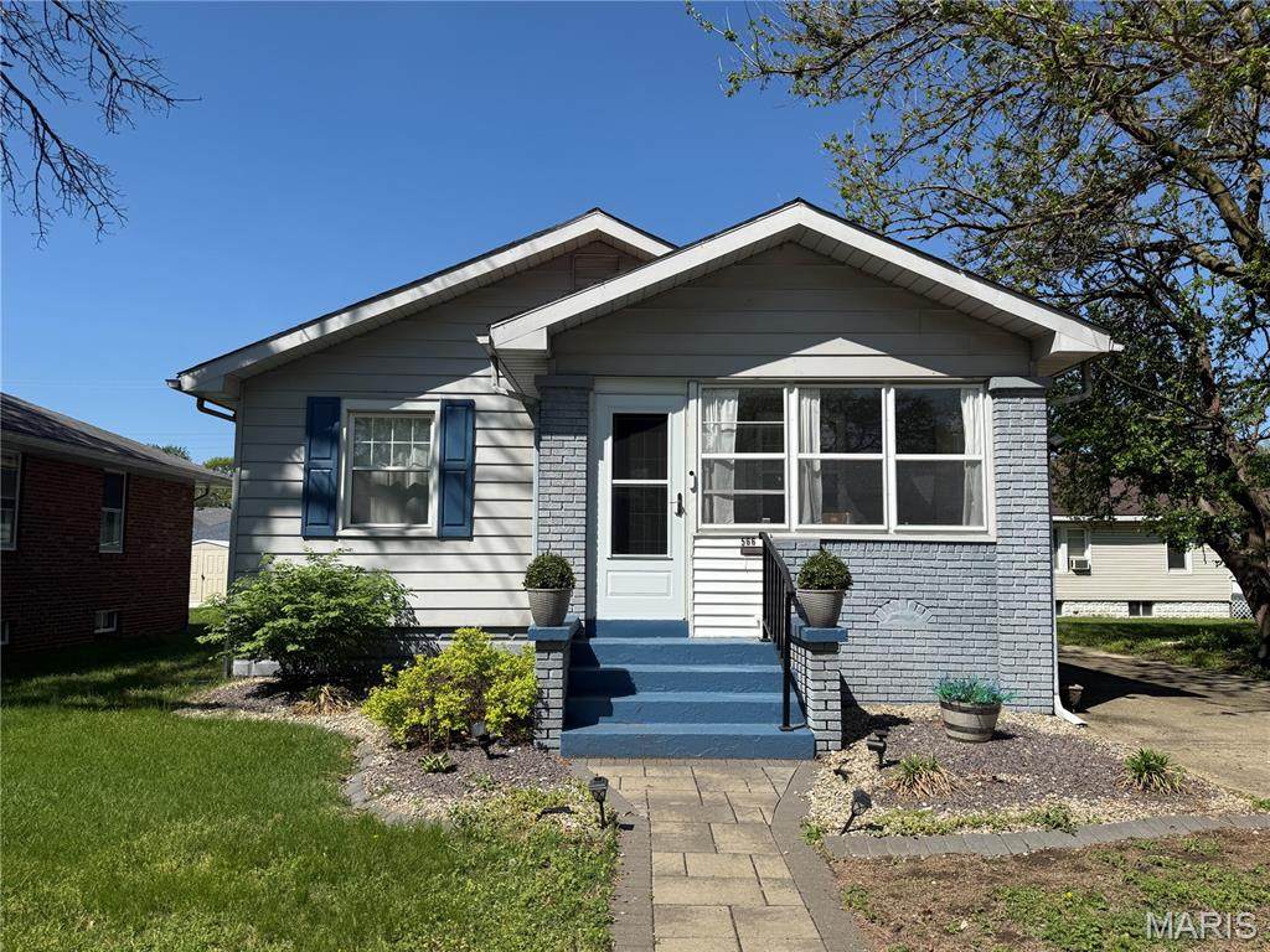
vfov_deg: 56.8
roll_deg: -0.2
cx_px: 635
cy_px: 476
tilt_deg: +5.5
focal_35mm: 24
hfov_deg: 71.6
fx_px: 881
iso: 80
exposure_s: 1/5319
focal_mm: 6.76
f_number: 1.78
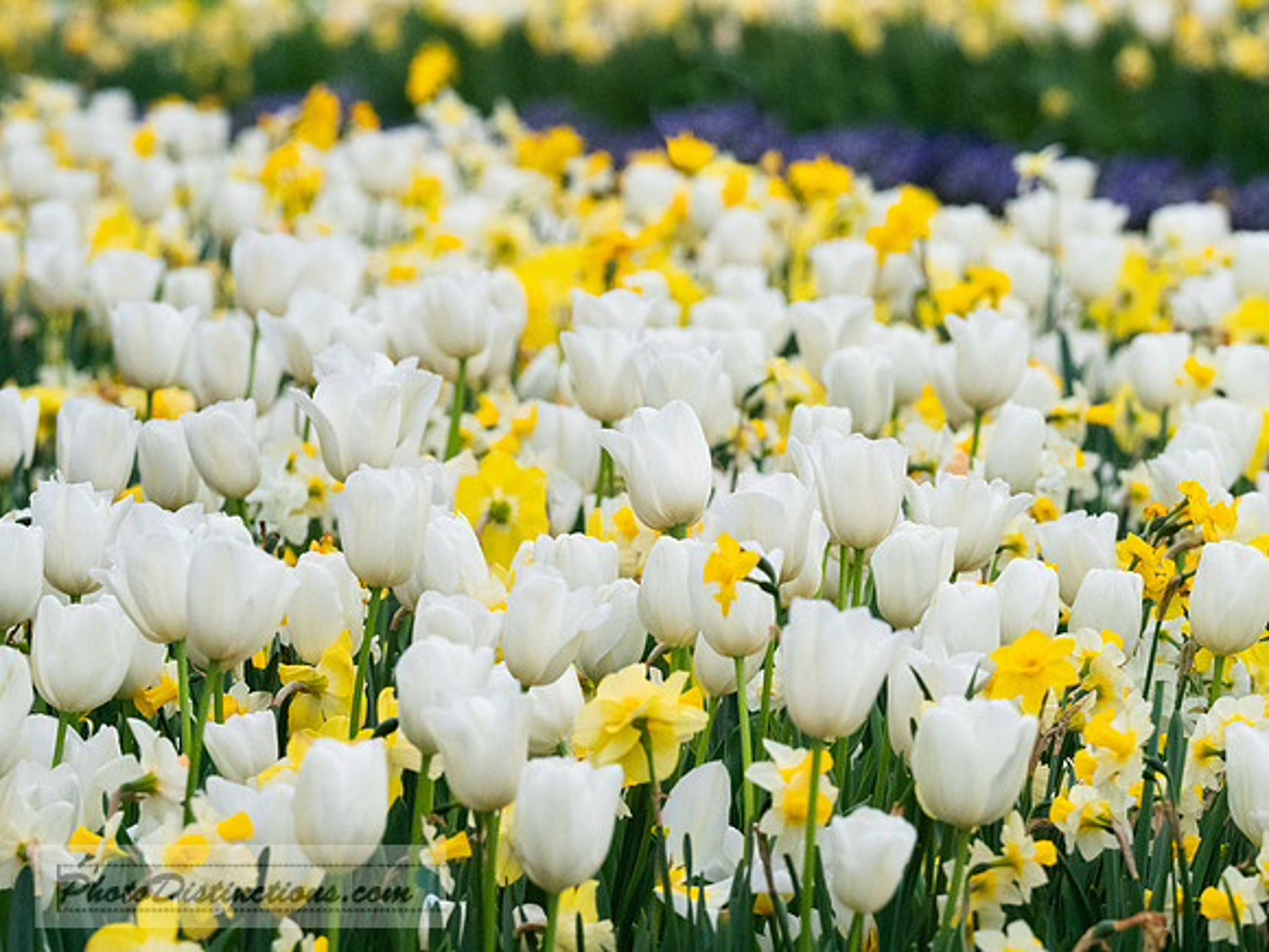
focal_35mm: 300
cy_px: 476
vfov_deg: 5.0
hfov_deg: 6.6
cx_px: 634
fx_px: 10998
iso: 3200
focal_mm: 150
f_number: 4.5
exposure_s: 1/8000
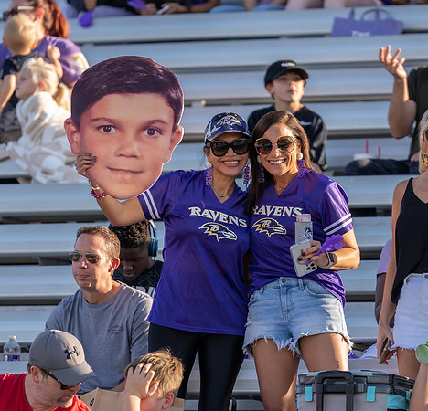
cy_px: 236
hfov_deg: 4.2
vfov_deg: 4.0
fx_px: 5890
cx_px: 253
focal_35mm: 429
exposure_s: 1/640
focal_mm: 200
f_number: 2.8
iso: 100
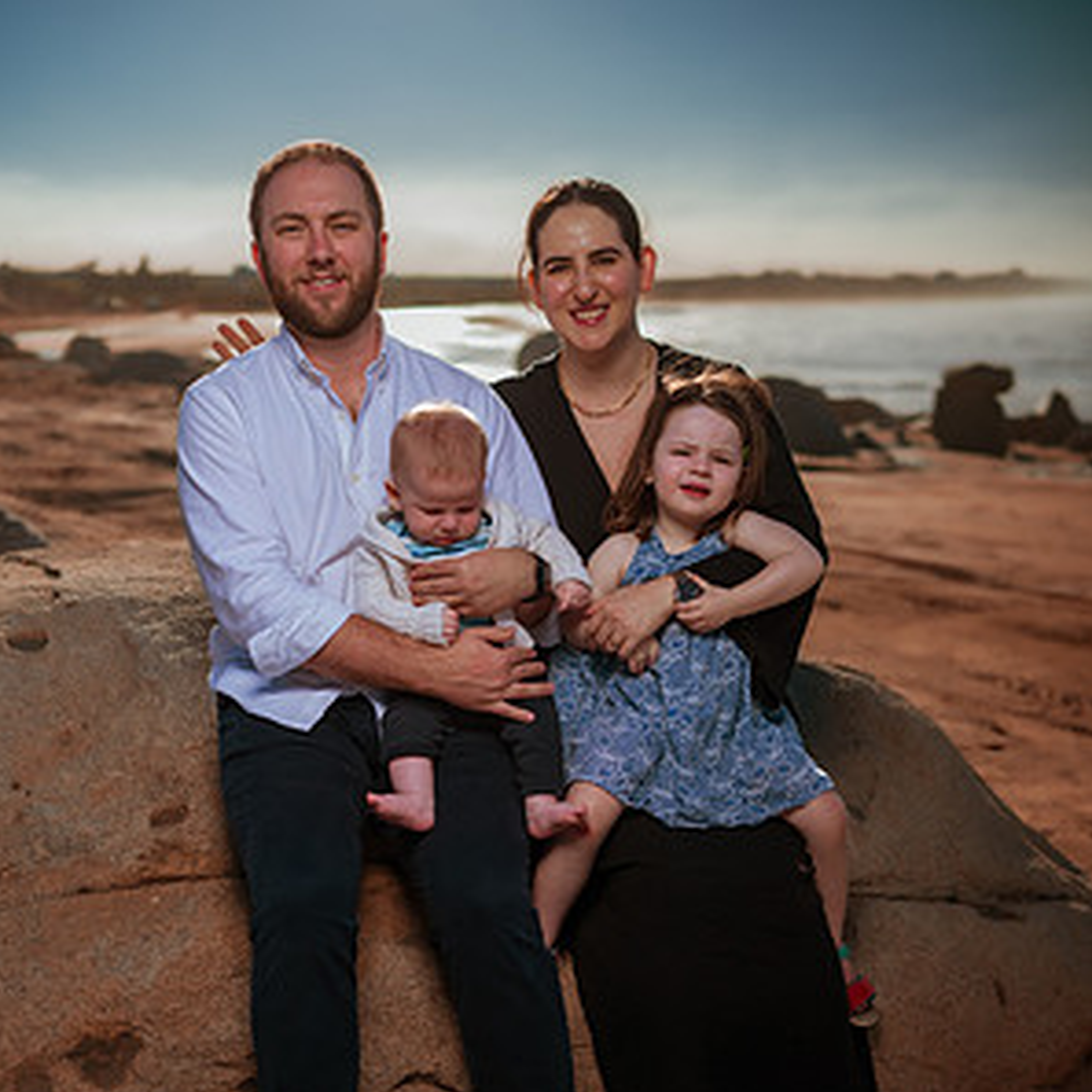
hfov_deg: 37.6
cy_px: 677
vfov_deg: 37.3
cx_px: 544
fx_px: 1606
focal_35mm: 45
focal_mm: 35
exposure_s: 1/8000
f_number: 2
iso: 50
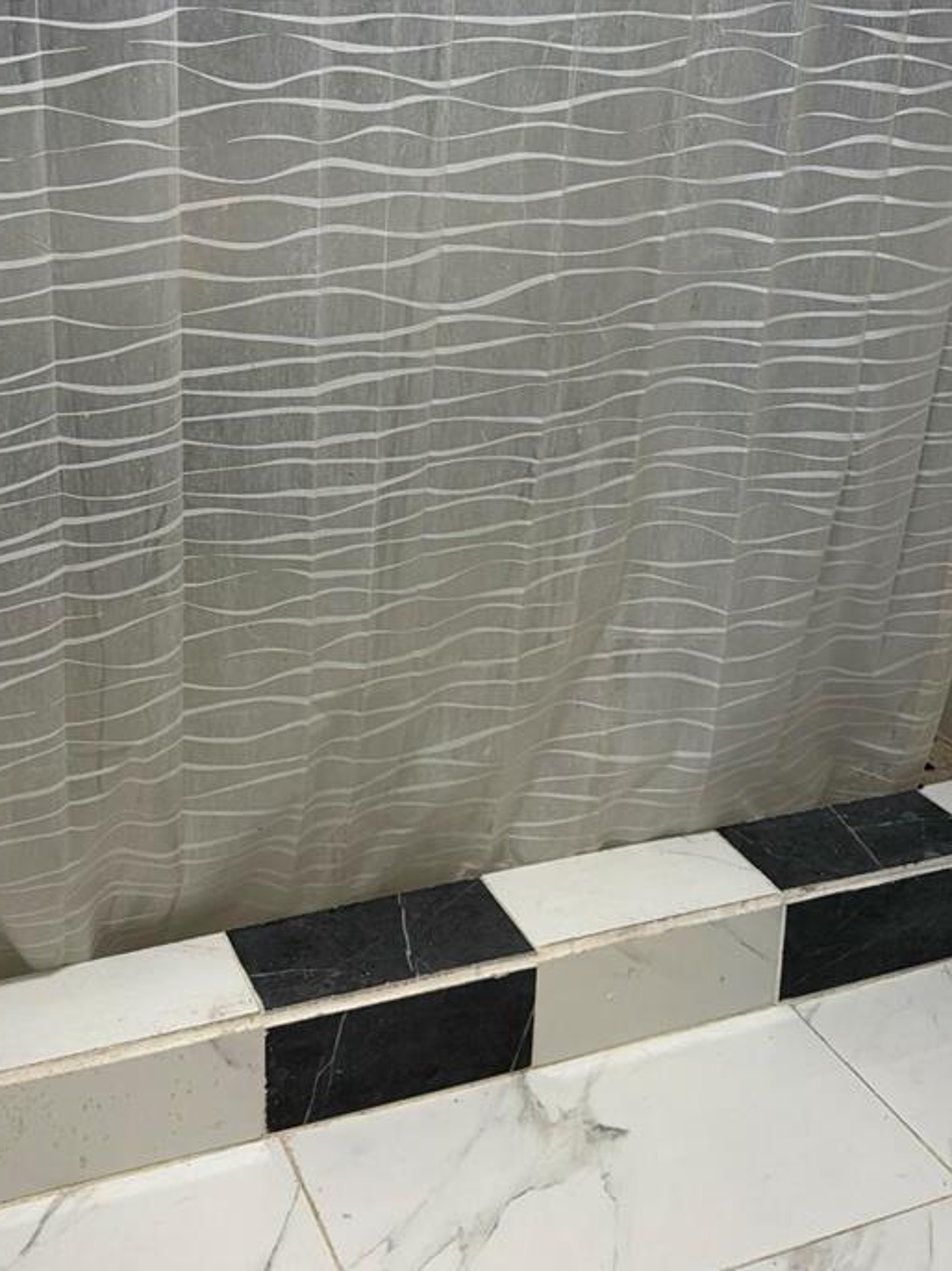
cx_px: 365
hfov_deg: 34.2
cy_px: 396
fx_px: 1541
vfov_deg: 44.0
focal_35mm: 42
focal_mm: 6.76
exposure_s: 1/60
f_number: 1.78
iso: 160
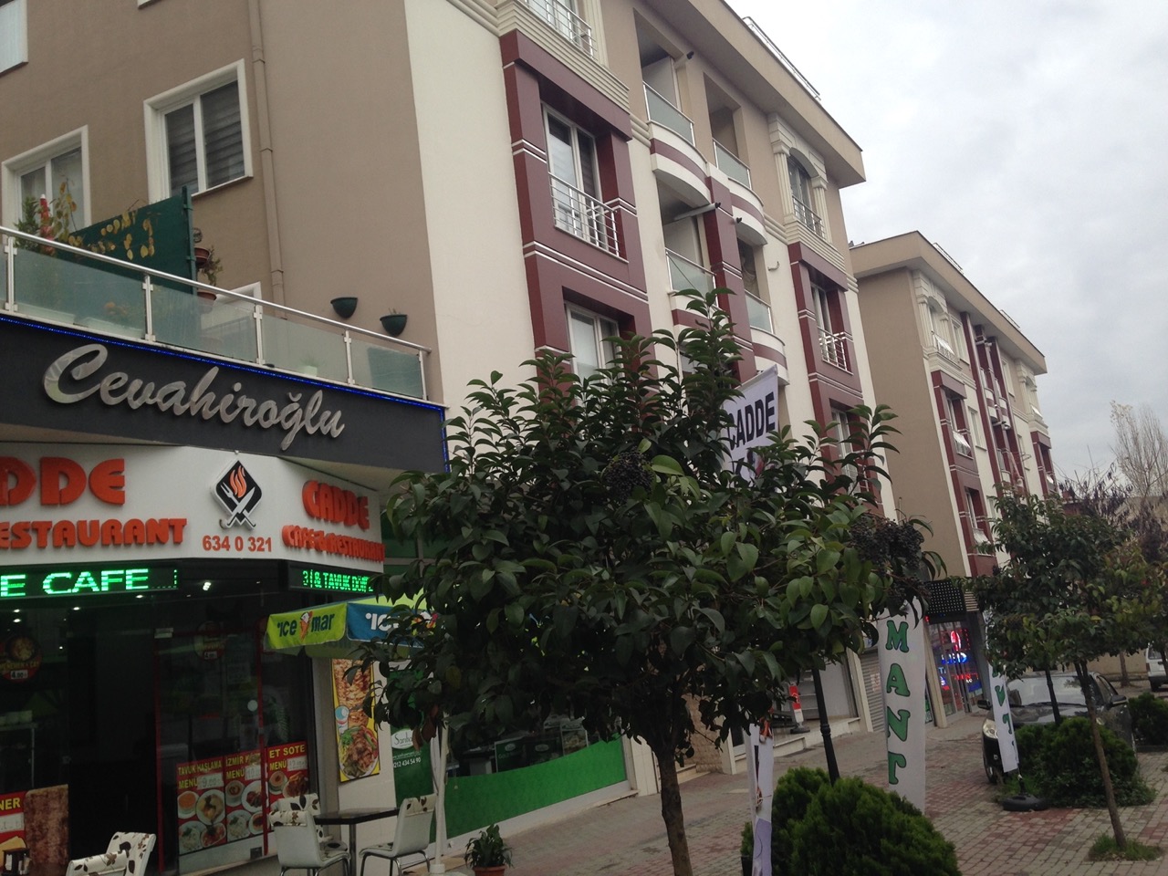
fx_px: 1113
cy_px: 438
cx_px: 584
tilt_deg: +13.2
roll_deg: +5.5
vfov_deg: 42.9
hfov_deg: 55.4
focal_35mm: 33
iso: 50
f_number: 2.4
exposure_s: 1/324
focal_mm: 4.12
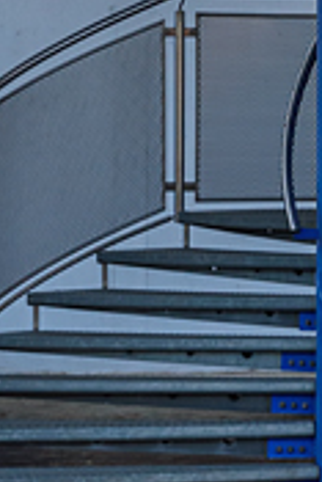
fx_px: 3307
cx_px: 402
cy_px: -595
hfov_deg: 5.5
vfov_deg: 7.8
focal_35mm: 247
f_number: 3.2
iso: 140
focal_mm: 32
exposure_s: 1/1600
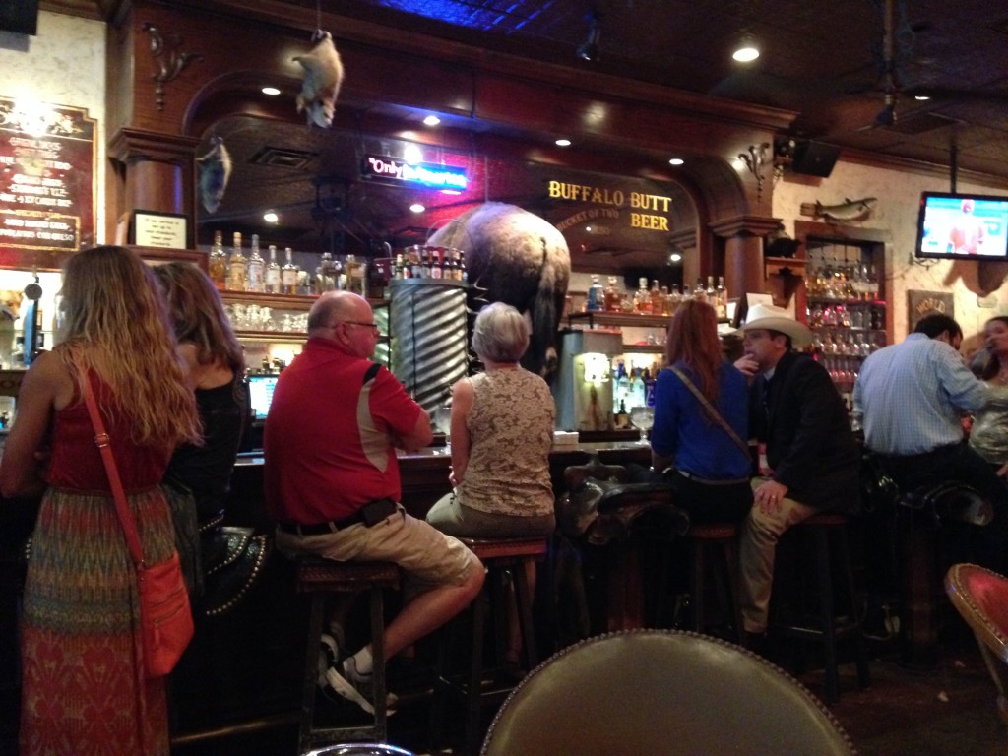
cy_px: 378
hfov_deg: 55.4
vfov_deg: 42.9
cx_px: 504
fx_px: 961
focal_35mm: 33
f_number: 2.4
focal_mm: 4.12
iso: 800
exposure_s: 1/15
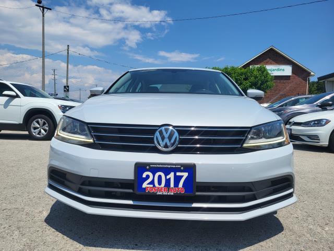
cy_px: 126
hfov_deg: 67.3
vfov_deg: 53.1
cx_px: 167
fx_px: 251
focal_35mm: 26
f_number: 1.8
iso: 40
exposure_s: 1/4666
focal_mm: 5.4
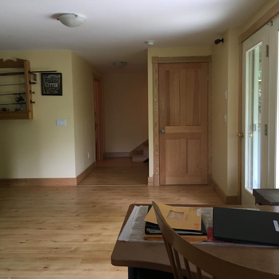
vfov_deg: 47.2
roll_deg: -0.1
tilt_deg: -5.4
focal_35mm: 35
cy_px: 141
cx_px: 138
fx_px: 319
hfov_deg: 47.2
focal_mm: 4.15
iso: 160
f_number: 2.2
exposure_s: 1/33
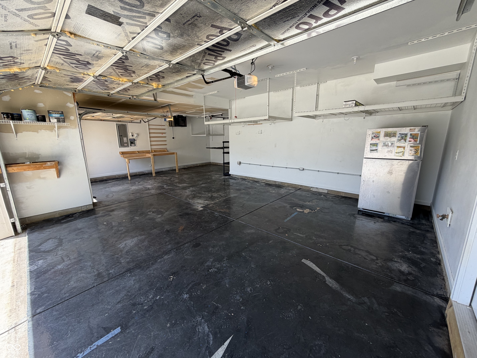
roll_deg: +0.9
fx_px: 193
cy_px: 179
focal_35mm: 14
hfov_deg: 102.1
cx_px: 238
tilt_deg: -11.3
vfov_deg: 85.7
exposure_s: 1/262
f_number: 2.2
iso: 50
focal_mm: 2.22
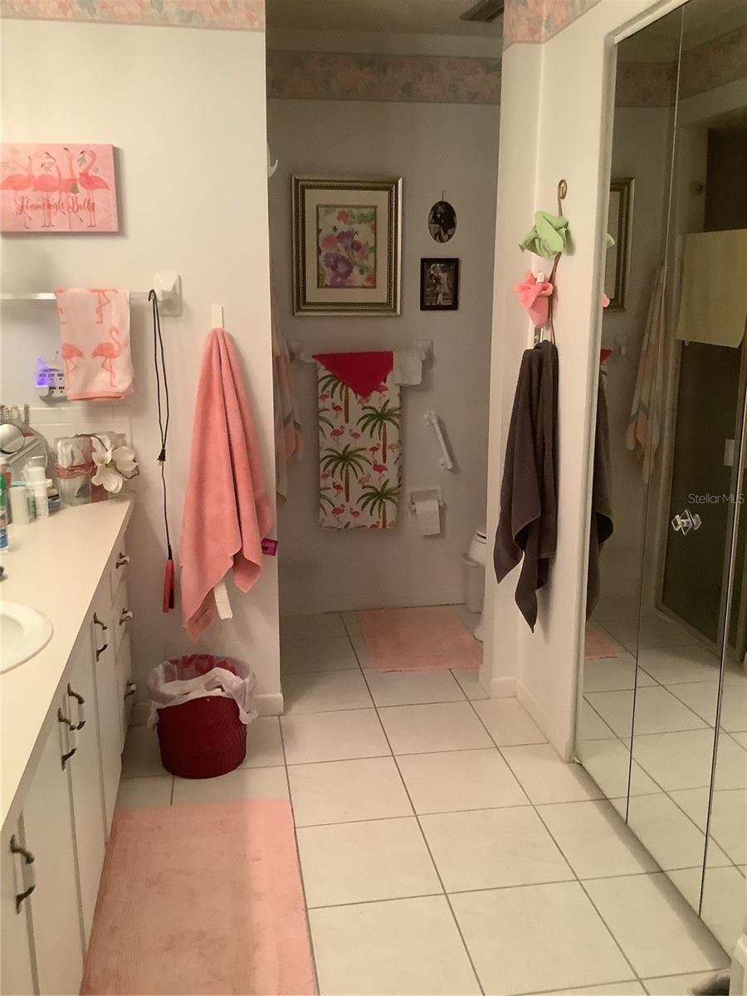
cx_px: 374
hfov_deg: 45.4
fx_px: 892
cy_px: 498
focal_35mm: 31
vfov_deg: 58.4
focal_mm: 3.3
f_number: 2.4
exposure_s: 1/40
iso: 320
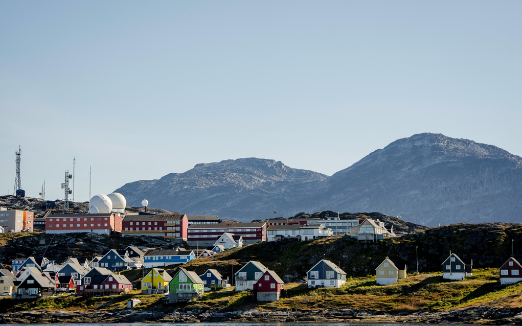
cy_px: 172
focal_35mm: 94
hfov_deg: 22.1
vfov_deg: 13.9
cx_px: 261
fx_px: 1337
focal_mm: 92
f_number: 2.8
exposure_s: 1/5000
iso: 200
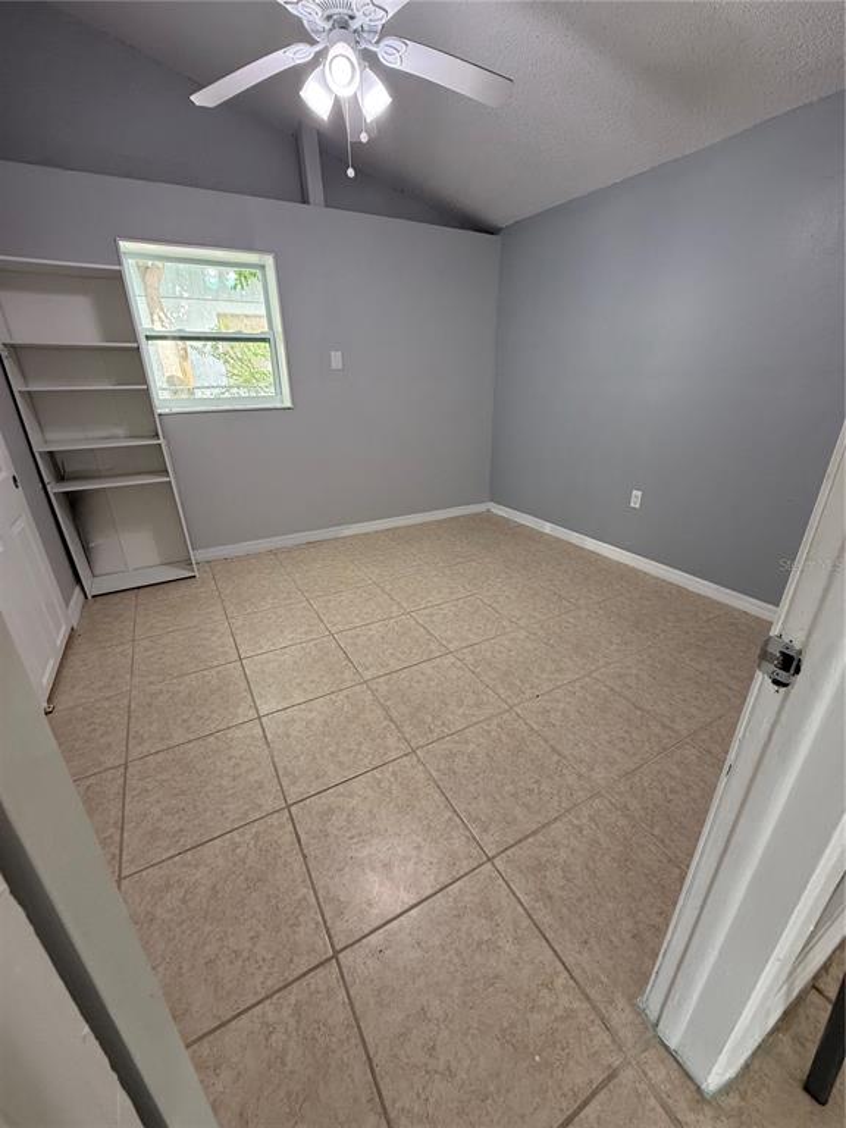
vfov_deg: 102.1
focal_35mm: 14
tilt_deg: -23.2
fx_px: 456
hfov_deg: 85.7
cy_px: 564
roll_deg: +0.0
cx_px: 423
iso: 320
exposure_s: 1/120
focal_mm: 2.22
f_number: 2.2
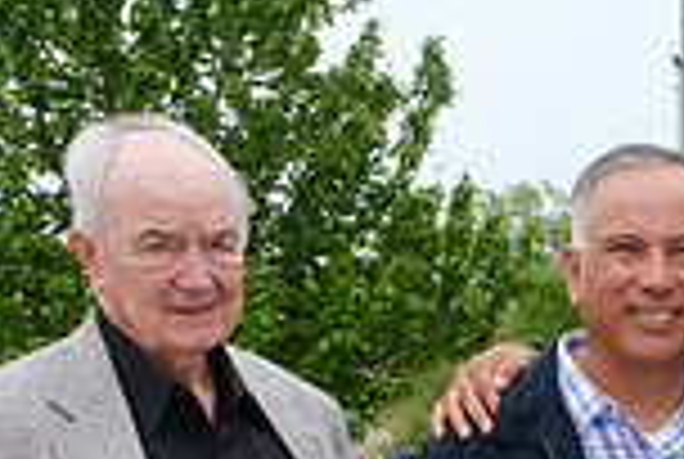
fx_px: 1828
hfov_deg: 19.6
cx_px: 882
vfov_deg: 13.0
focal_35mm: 96
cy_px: 822
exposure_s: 1/125
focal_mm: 16
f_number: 10
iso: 400
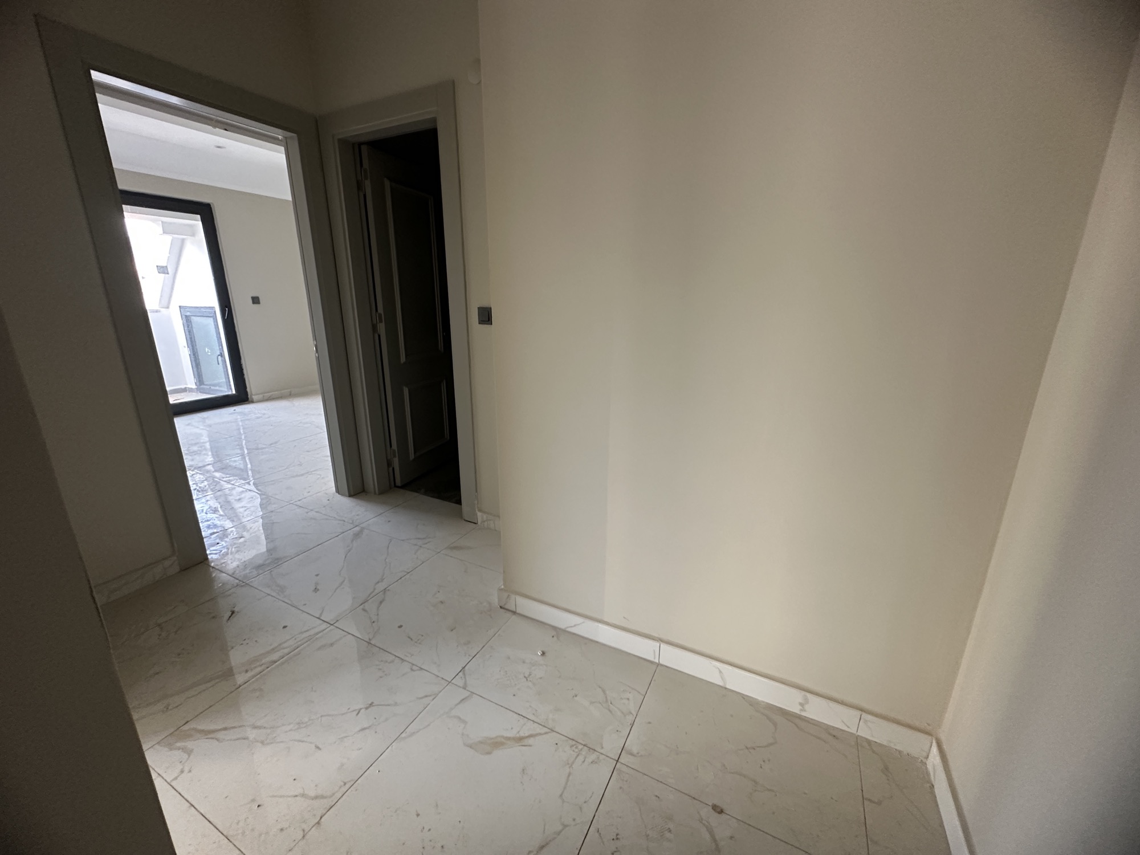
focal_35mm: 14
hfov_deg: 102.1
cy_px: 428
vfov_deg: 85.7
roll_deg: +0.0
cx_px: 570
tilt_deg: -15.7
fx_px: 461
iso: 320
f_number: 2.2
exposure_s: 1/85
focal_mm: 2.22
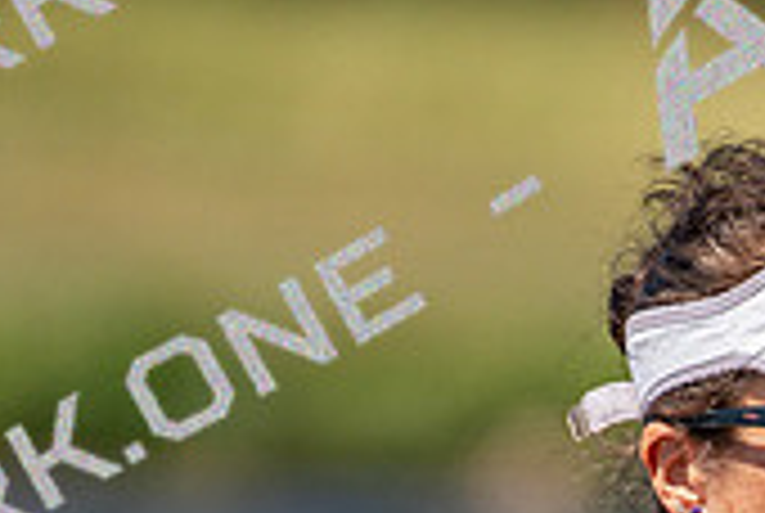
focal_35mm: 1904
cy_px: 830
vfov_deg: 0.7
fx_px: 40530
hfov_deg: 1.1
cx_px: 896
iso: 250
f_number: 6.3
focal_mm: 559
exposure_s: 1/2000
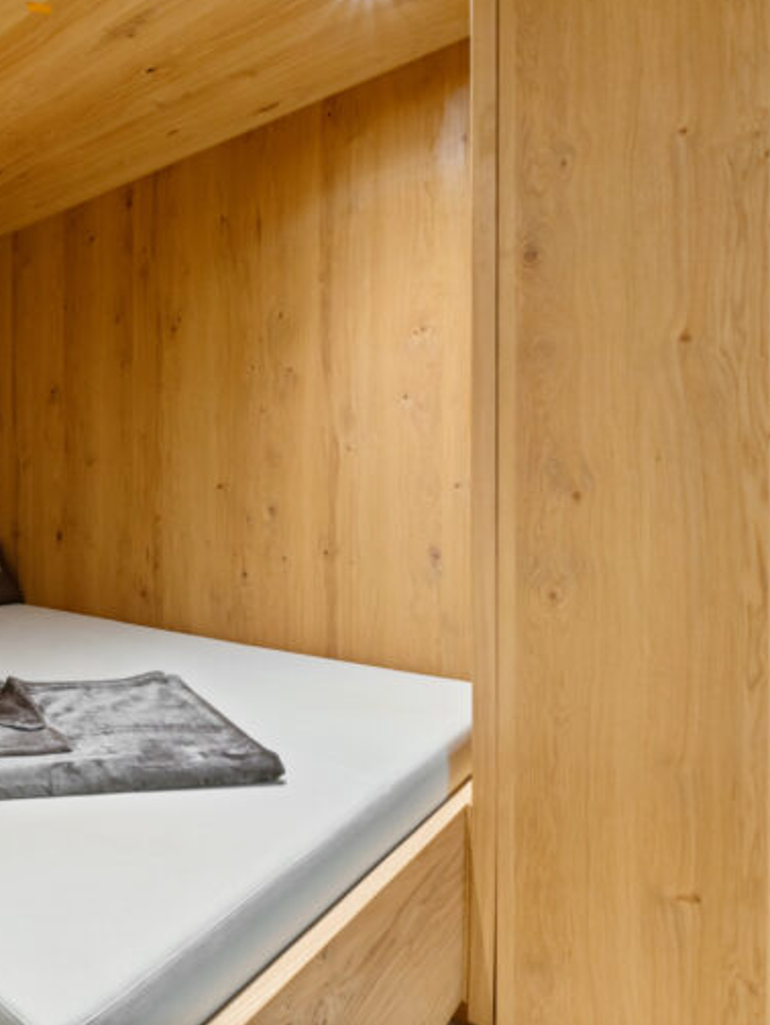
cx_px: 18
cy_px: 507
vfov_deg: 76.3
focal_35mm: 22
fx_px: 652
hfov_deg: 50.7
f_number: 10
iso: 100
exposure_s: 1.3
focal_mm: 10
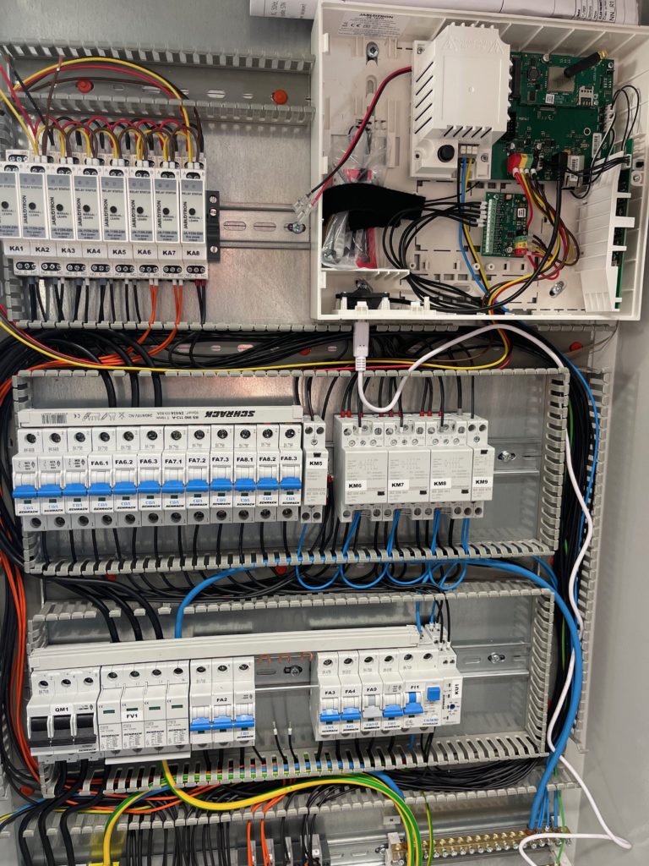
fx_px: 650
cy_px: 433
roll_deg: +0.6
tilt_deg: -10.5
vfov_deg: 67.3
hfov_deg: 53.1
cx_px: 324
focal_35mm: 26
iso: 125
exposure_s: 1/100
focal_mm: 5.1
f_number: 1.6
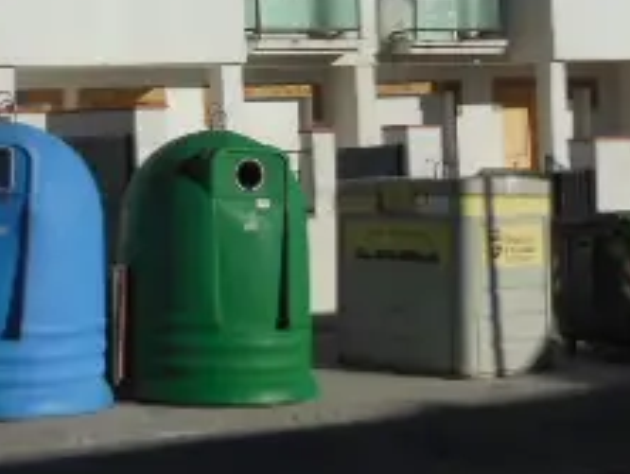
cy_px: 79
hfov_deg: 26.9
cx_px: 233
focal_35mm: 72
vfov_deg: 20.2
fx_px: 1312
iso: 125
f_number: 7
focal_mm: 4.5
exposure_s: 1/800
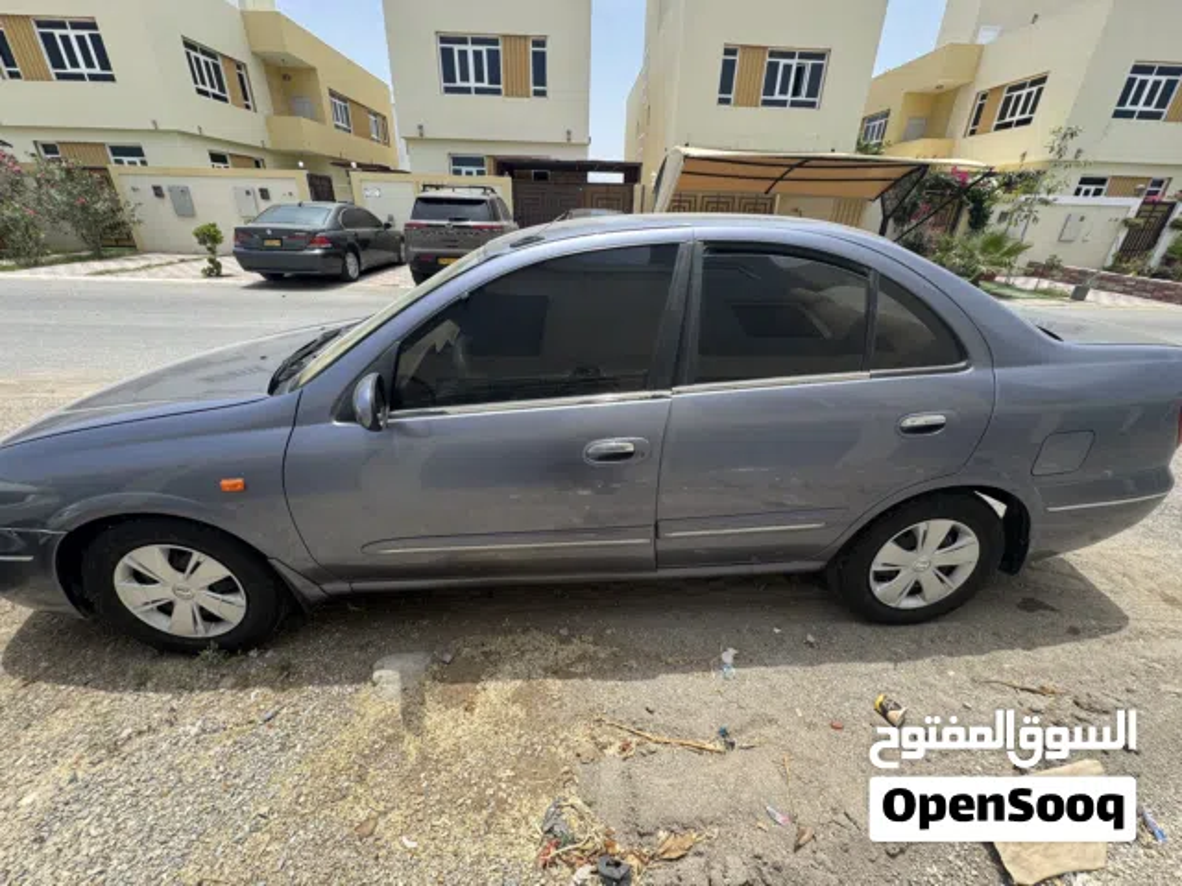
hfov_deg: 102.1
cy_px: 443
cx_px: 591
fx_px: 478
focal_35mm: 14
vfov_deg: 85.7
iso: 40
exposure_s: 1/652
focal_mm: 2.22
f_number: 2.2
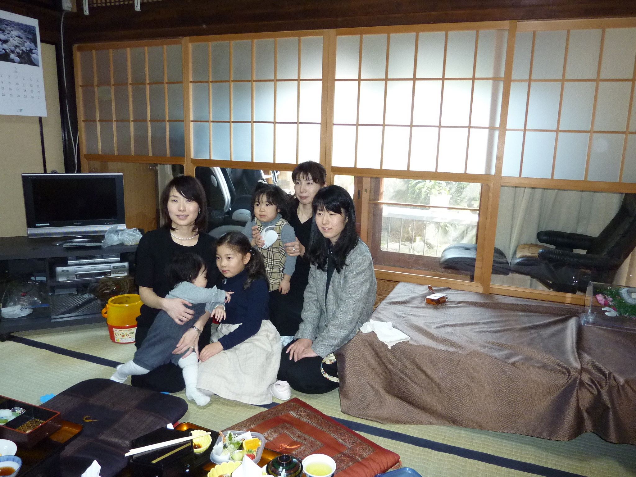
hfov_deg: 69.4
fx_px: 459
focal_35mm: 25
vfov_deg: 54.9
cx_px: 318
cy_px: 238
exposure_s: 1/30
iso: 250
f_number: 3.3
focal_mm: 4.1
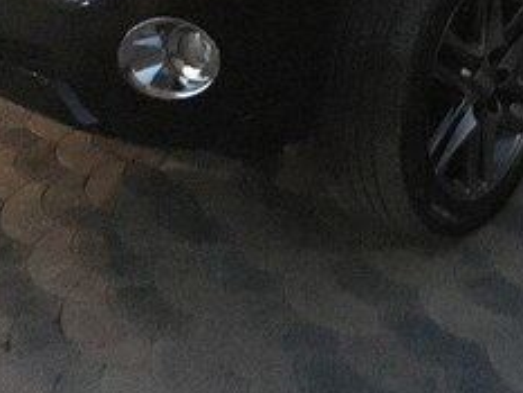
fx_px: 1240
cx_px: 519
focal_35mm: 82
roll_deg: -0.9
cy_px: -147
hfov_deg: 22.9
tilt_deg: -8.9
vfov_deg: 16.8
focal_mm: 4.15
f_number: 2.2
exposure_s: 1/17
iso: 2000
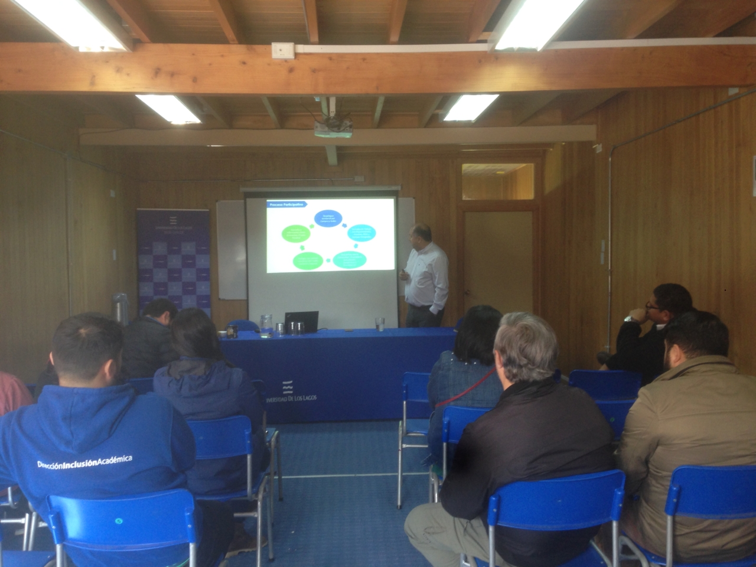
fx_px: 721
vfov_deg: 42.9
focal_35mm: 33
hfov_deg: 55.4
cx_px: 378
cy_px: 284
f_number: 2.4
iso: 64
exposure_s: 1/20
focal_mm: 4.12
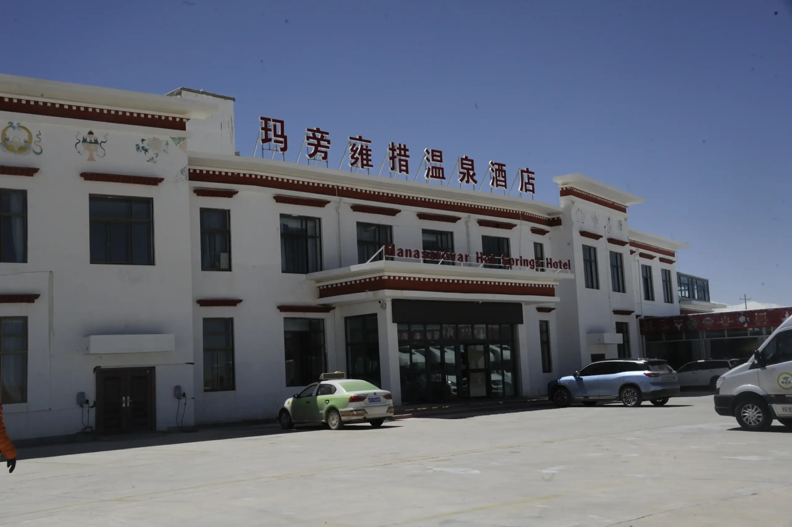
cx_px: 396
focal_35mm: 44
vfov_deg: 30.5
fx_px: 967
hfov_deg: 44.5
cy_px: 264
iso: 1250
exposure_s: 1/1250
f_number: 18
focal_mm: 44
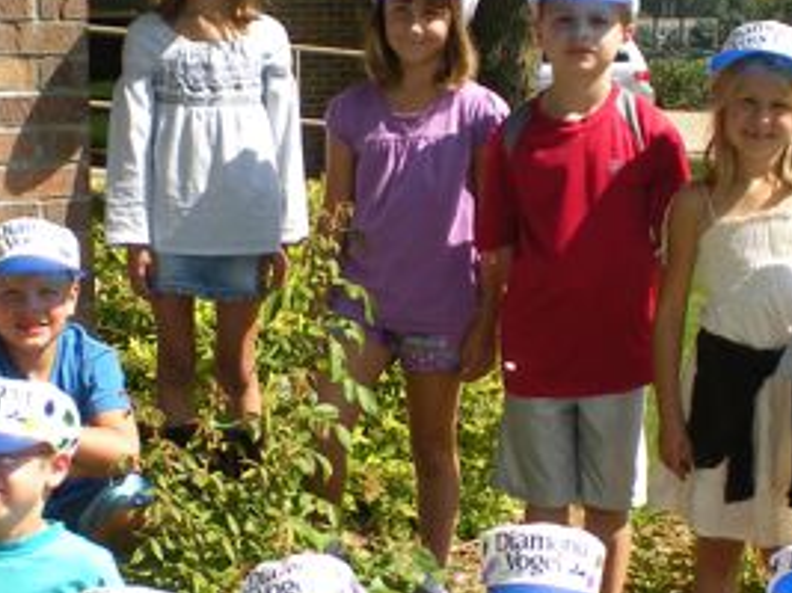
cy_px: 382
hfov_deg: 21.5
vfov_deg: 16.2
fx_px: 2081
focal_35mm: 91
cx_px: 412
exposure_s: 1/413
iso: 89
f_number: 4.6
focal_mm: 6.3
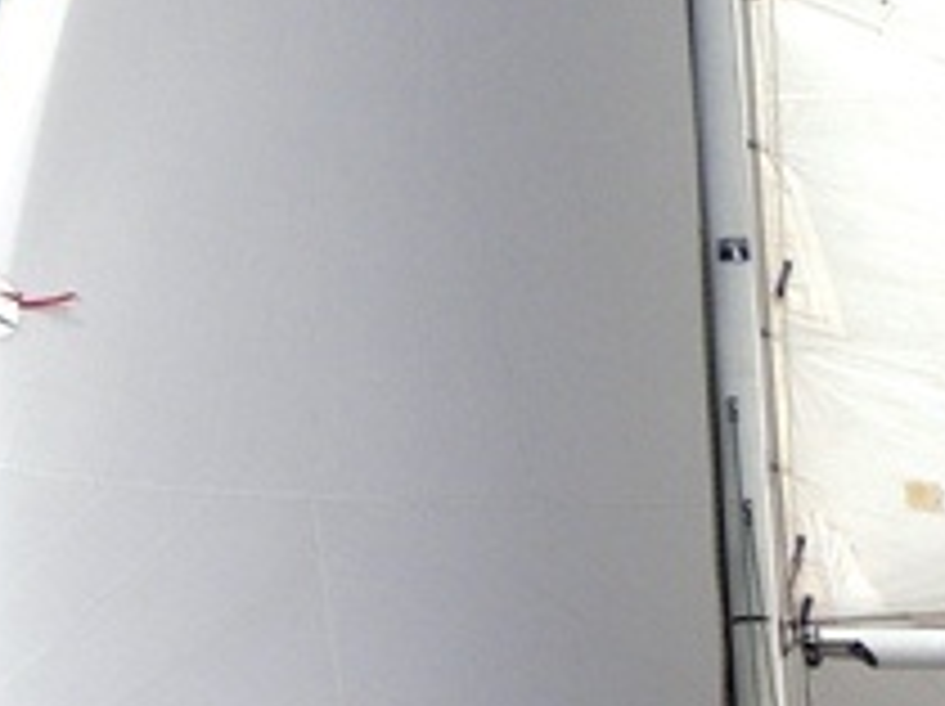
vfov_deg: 4.4
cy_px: 737
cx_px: 1017
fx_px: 9162
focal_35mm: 336
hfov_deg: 5.9
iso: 50
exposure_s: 1/1000
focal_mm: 23
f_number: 4
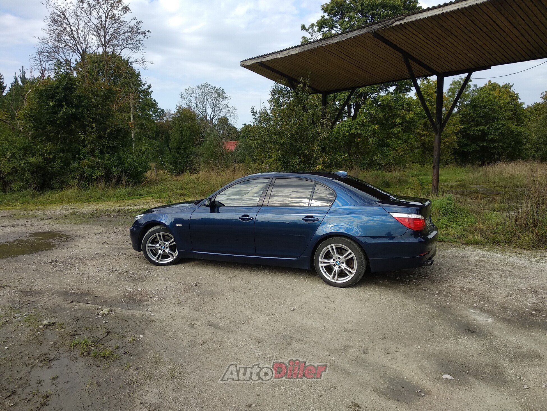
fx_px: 411
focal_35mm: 26
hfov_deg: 67.3
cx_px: 274
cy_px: 206
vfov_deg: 53.1
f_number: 2.2
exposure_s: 1/514
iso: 125
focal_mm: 3.81
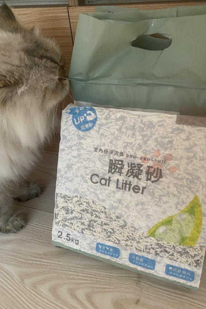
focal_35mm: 28
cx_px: 104
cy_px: 159
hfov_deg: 46.4
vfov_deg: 65.4
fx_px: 240
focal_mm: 4.25
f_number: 1.8
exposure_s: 1/39
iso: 640
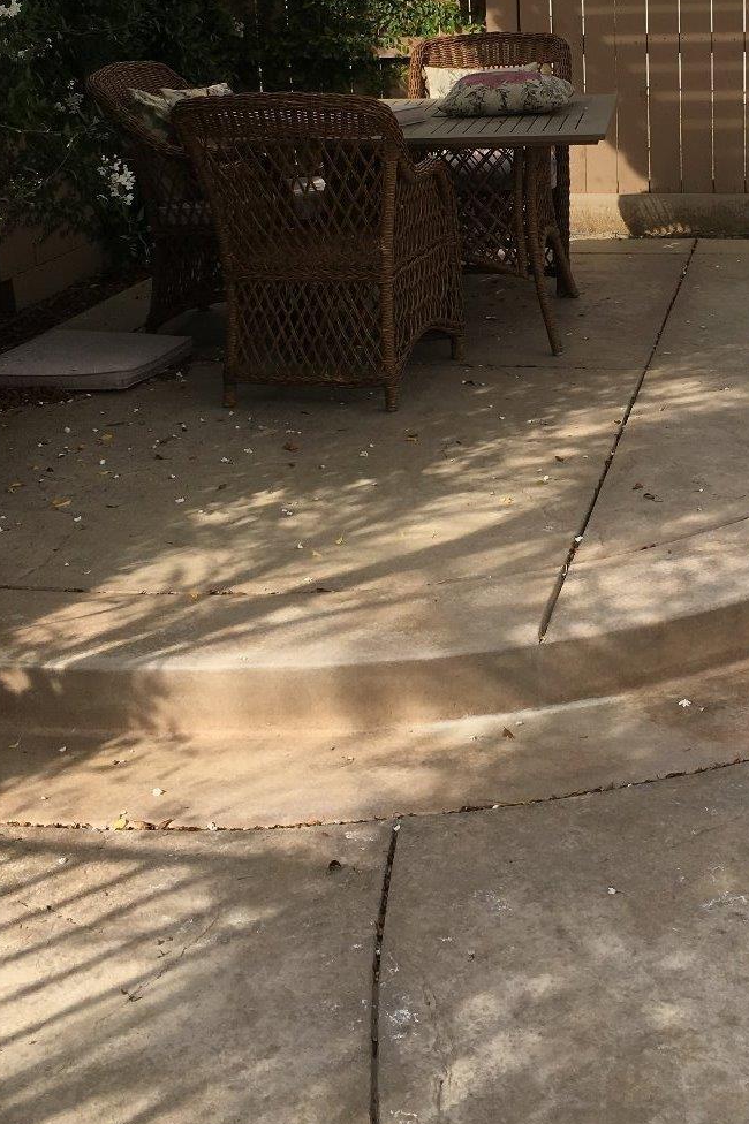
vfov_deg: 38.0
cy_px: 301
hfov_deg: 26.2
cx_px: 536
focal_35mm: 51
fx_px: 1593
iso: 25
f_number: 2.2
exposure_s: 1/1012
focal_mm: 4.15
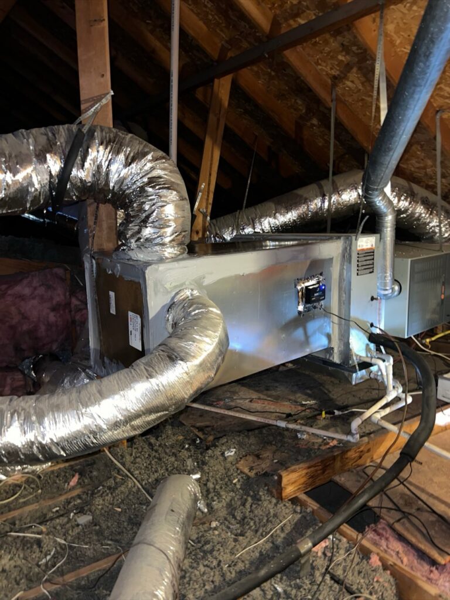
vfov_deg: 67.3
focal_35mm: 26
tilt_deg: -11.9
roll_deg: +0.6
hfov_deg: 53.1
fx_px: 451
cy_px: 300
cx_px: 225
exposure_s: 1/4
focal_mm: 5.7
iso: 125
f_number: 1.5
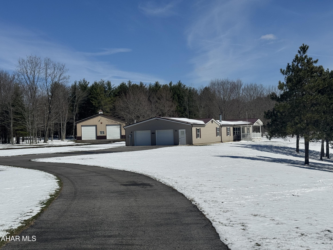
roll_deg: +2.3
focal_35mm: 48
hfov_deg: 39.7
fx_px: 462
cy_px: 125
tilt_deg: +0.6
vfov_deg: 30.3
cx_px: 166
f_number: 1.78
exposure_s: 1/15385
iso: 80
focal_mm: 6.76
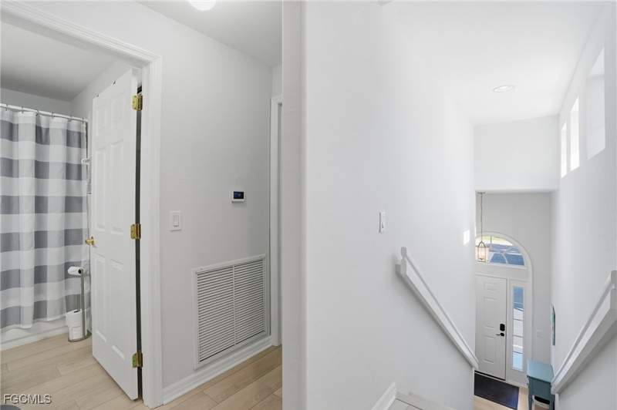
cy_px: 205
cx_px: 308
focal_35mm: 16
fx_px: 274
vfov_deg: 73.6
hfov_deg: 96.8
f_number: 9
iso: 400
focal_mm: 16
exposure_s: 1/100
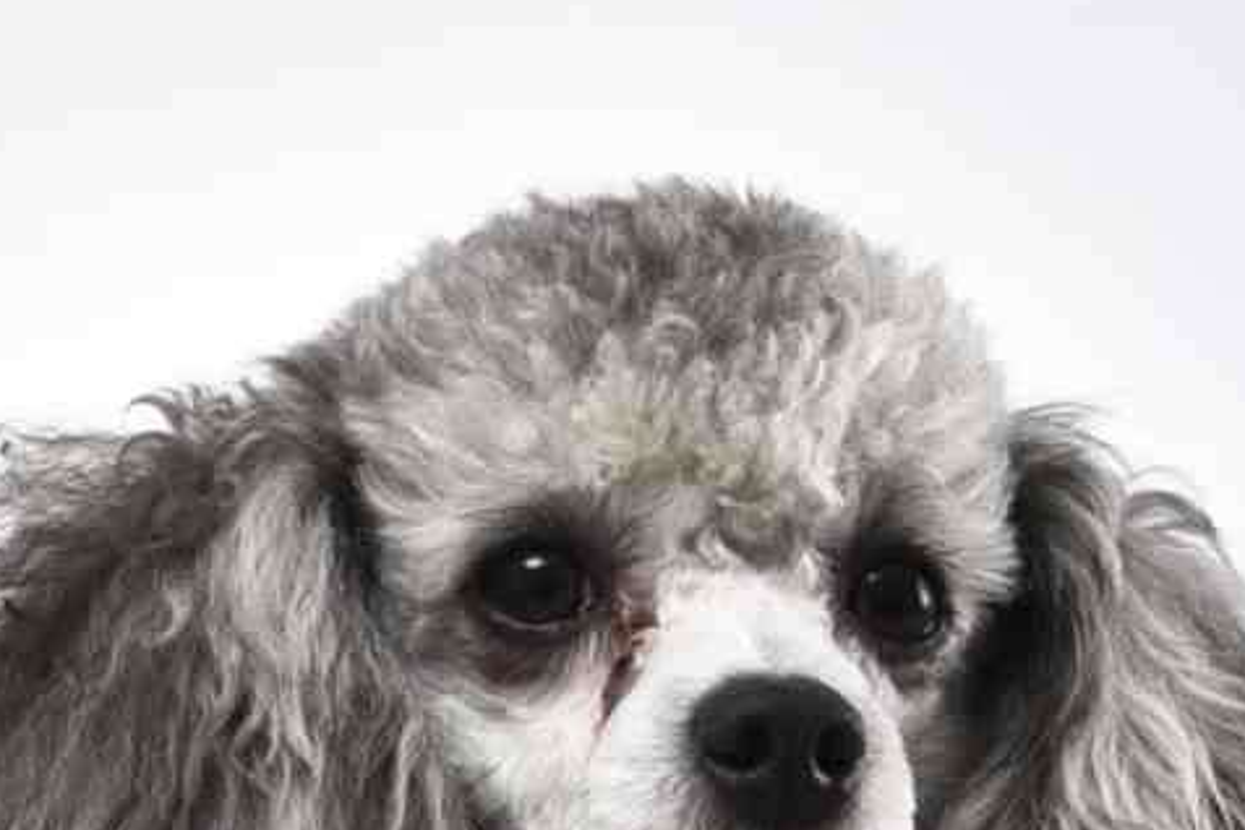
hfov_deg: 7.2
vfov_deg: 4.8
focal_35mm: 287
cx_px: 29
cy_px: 1113
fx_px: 9925
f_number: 11
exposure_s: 1/125
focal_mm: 62
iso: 250
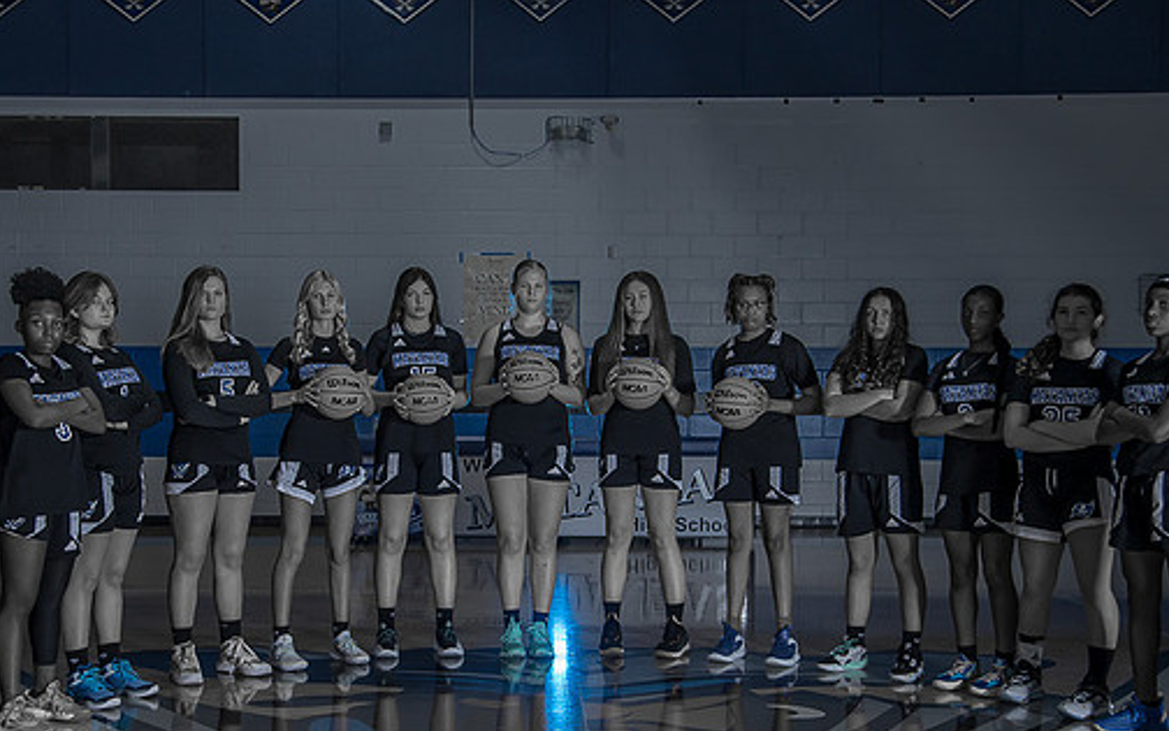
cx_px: 491
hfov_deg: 38.1
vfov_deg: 24.4
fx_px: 1689
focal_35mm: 53
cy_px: 441
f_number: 4
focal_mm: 38
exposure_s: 1/200
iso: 640
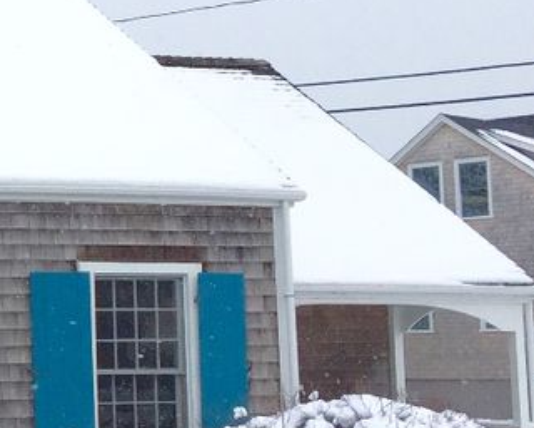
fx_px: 1675
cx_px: -416
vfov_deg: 14.5
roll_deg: +0.5
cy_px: 207
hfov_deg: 15.6
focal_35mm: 106
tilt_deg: +5.2
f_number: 2.2
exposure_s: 1/1980
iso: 32
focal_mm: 4.15
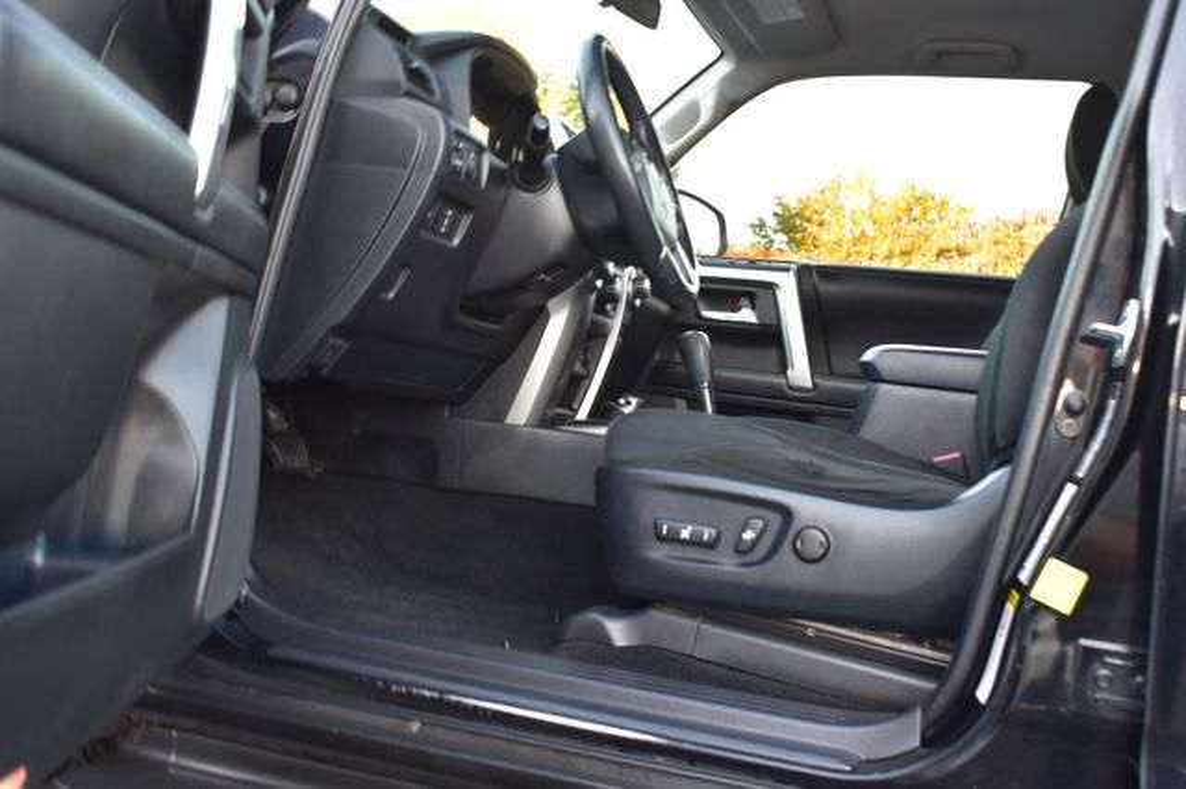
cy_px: 394
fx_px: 1334
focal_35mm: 40
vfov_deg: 33.0
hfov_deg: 47.9
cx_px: 593
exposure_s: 1/20
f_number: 6.3
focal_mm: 27
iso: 400
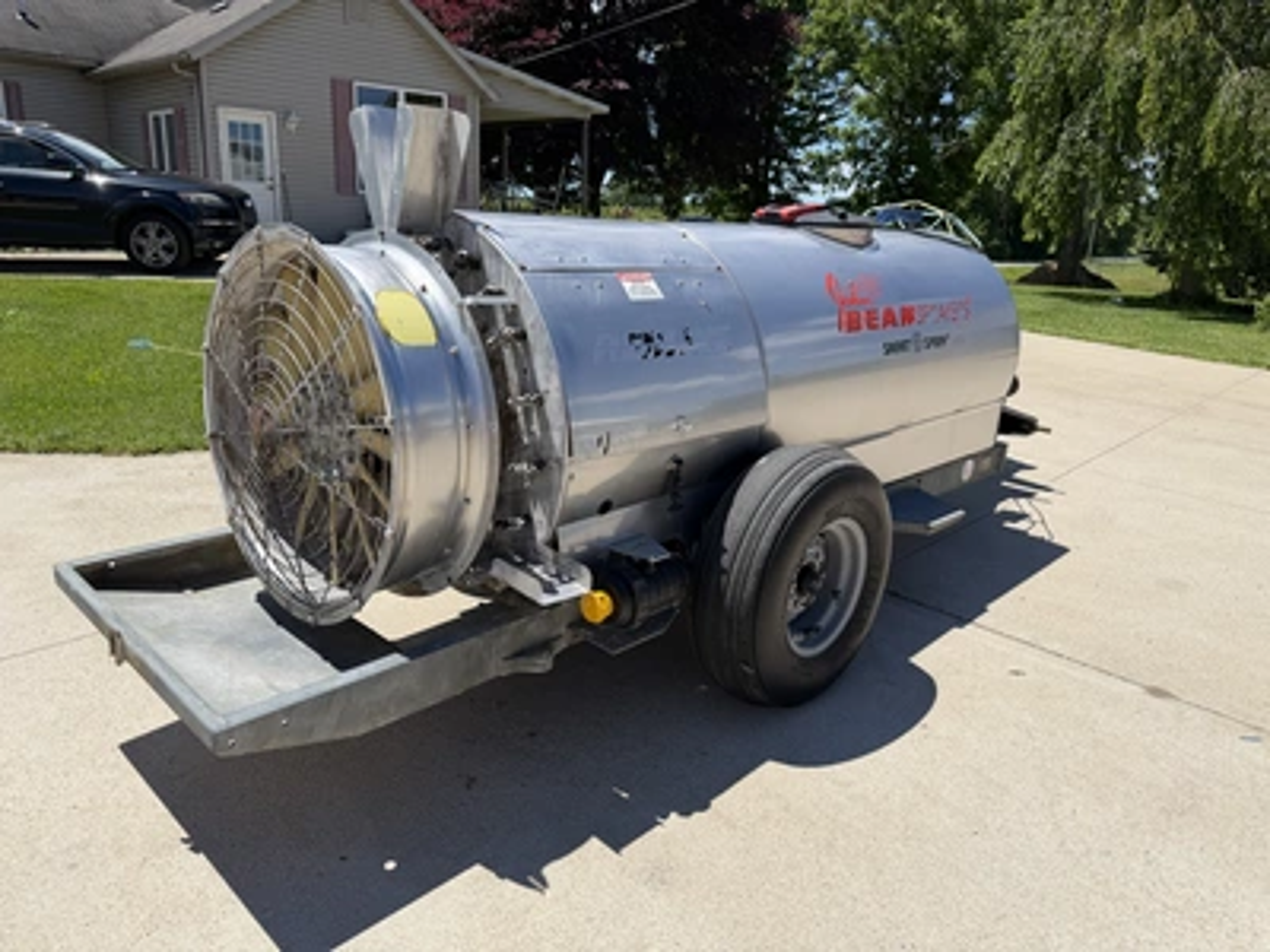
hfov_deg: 71.6
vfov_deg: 56.8
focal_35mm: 24
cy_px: 476
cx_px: 635
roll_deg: -5.1
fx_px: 881
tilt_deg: -15.1
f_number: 1.78
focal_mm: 6.76
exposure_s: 1/5319
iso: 80
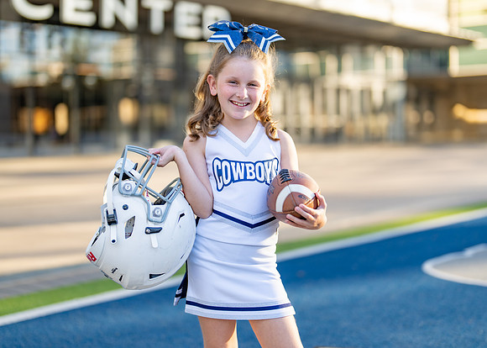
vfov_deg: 24.0
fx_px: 816
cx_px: 240
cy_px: 154
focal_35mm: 59
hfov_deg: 33.2
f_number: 1.2
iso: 100
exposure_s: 1/1600
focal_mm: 50
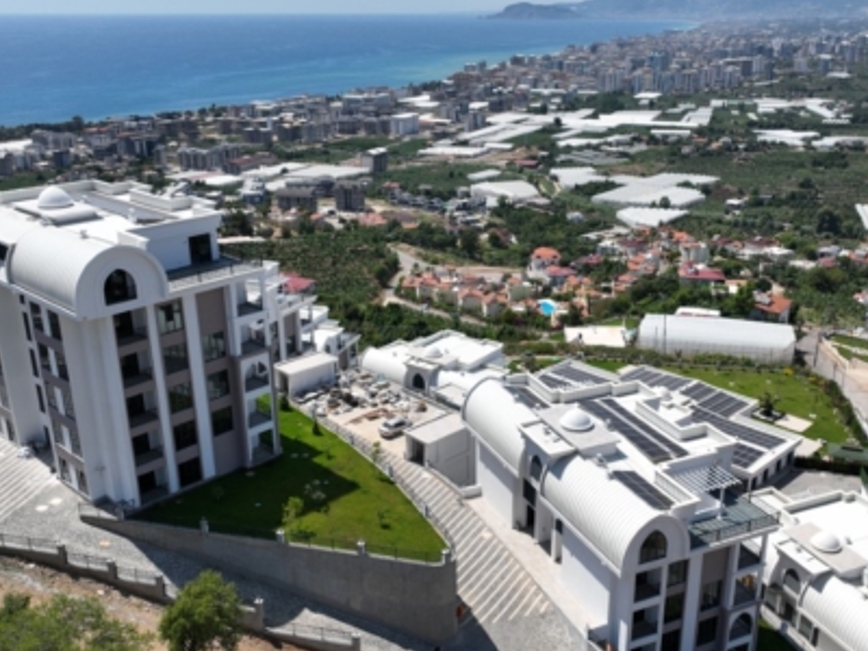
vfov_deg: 40.7
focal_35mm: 35
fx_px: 878
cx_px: 480
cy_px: 339
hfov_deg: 52.5
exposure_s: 1/160
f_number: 2.8
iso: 110
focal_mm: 12.29
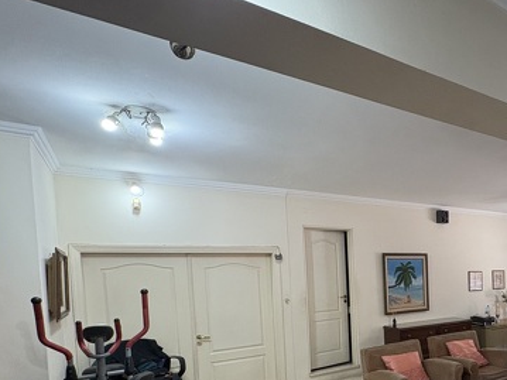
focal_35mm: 26
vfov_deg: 50.5
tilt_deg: -2.2
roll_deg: +2.4
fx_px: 381
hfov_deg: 59.5
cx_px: 435
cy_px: 291
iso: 320
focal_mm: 2.22
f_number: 2.2
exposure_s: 1/100
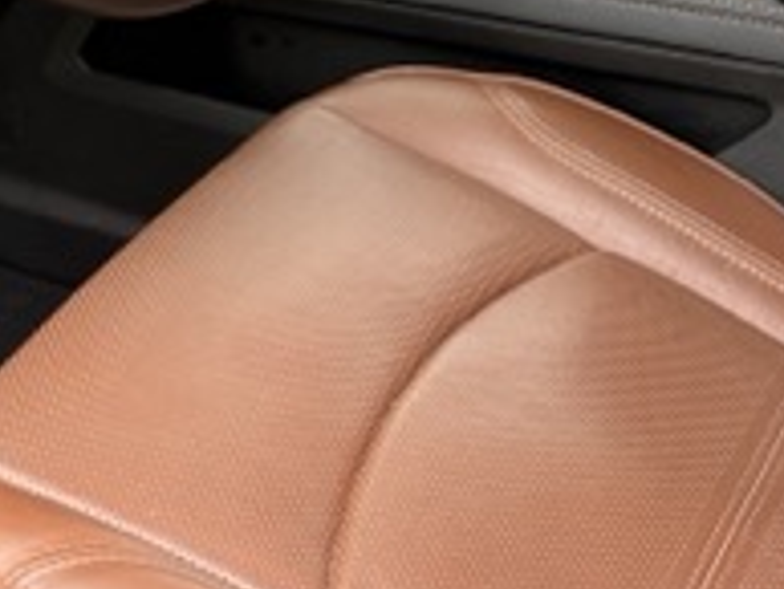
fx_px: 1949
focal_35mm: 86
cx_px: 191
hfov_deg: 22.5
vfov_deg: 16.3
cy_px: -175
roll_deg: +1.2
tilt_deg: -19.5
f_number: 1.6
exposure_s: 1/242
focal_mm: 5.96
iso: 80
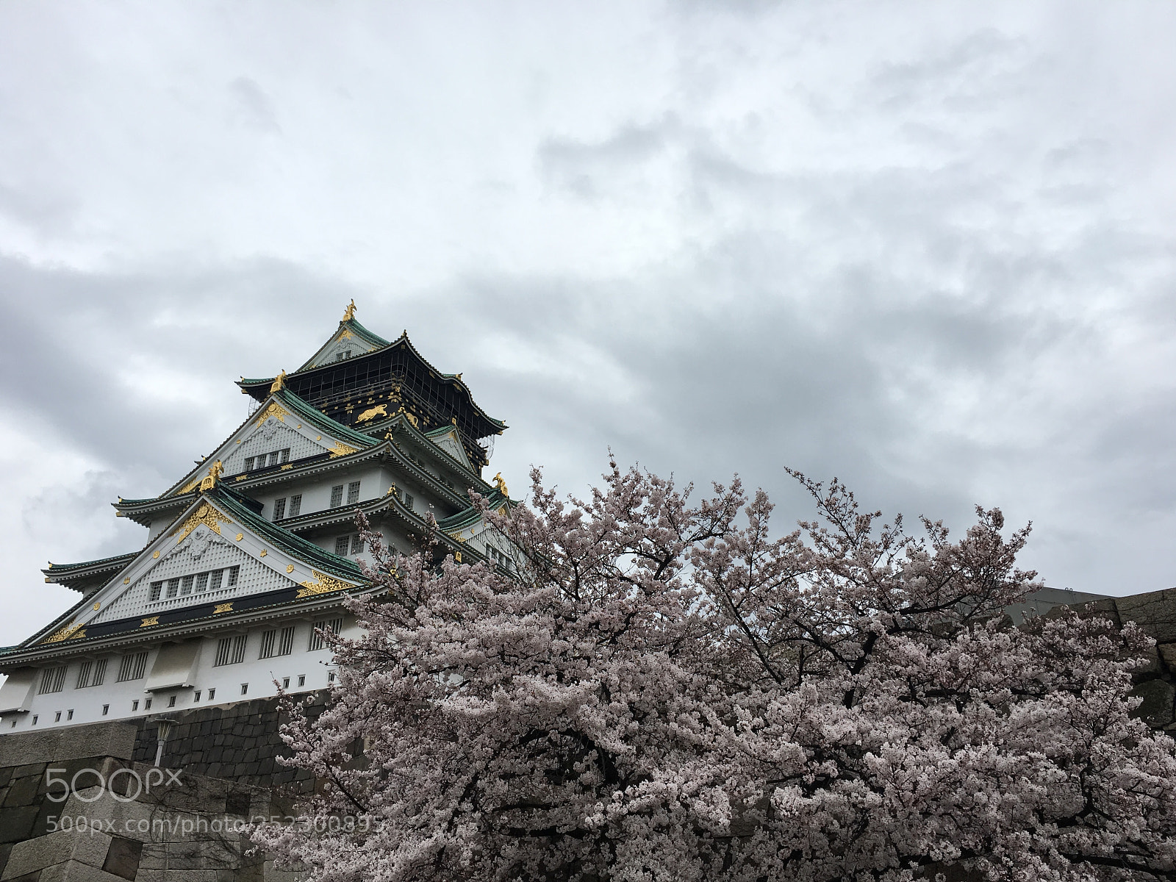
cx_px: 588
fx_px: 985
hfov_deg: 61.7
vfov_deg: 48.2
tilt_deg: +29.1
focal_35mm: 29
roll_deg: +0.5
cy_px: 441
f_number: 2.2
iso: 25
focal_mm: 4.15
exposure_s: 1/1570
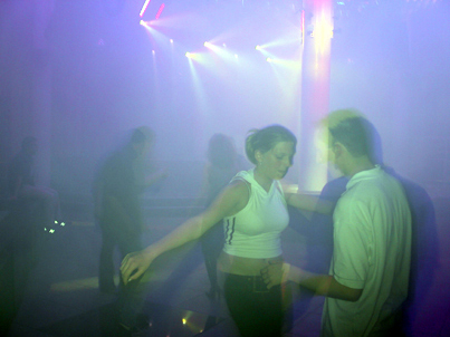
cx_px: 225
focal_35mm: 38
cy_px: 168
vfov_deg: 37.7
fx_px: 494
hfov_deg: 49.0
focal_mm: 7.8
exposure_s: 1/3
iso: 100
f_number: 2.8
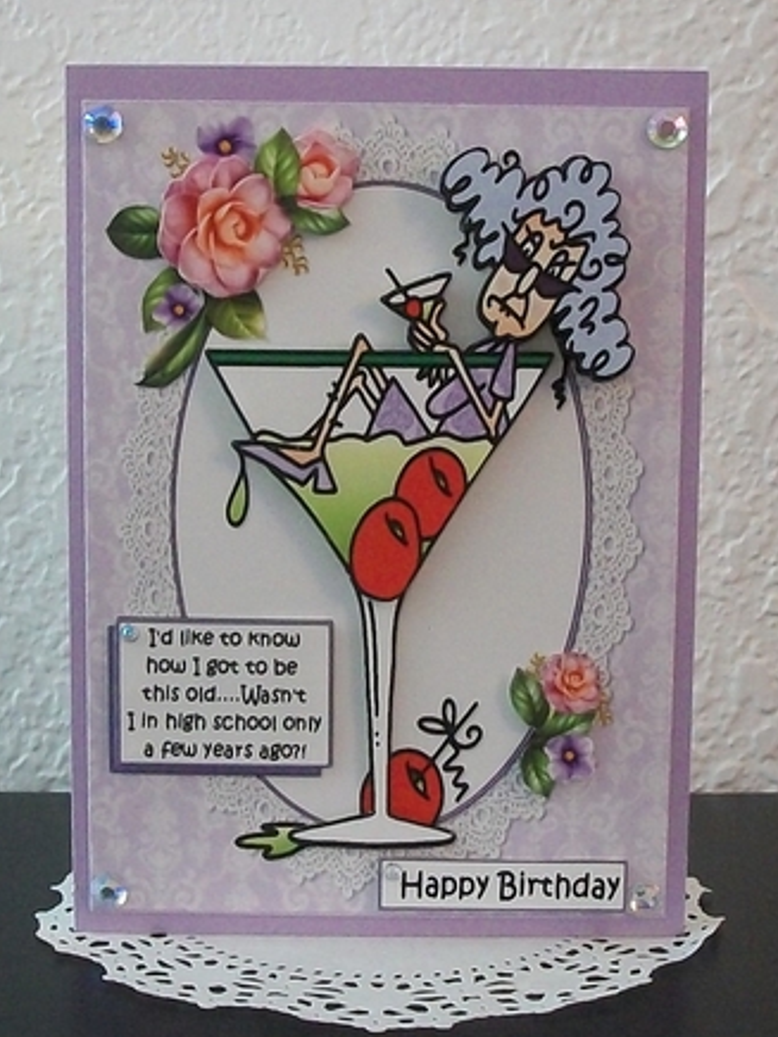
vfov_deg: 55.3
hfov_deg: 42.9
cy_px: 509
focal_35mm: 33
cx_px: 388
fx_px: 989
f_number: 2.9
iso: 220
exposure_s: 1/8
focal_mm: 5.7
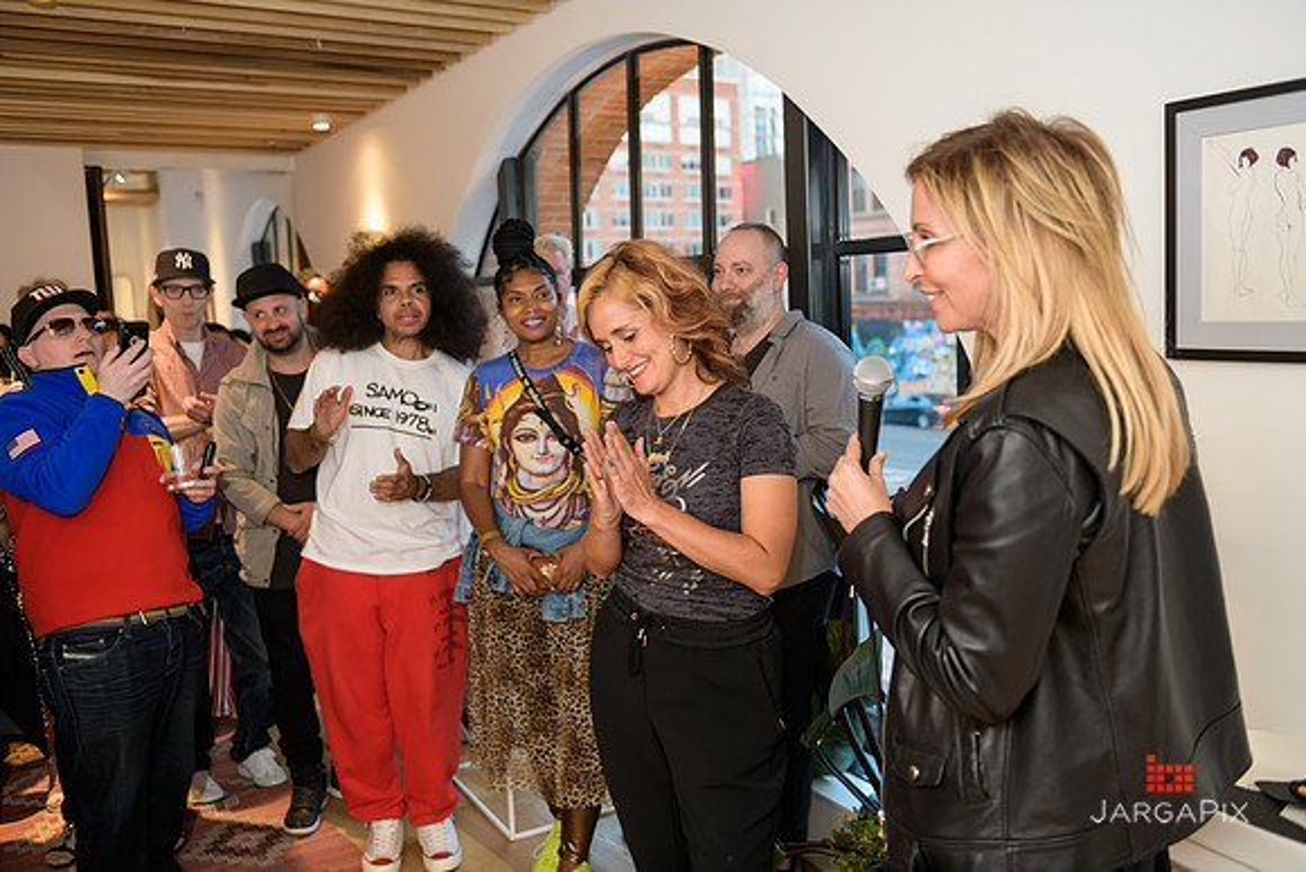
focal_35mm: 32
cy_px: 436
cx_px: 653
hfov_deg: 58.7
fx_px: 1161
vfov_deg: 41.1
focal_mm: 32
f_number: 3.2
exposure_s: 1/125
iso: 800
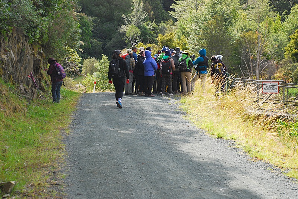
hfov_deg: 21.9
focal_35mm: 93
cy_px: 100
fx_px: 771
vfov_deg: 14.8
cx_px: 149
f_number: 5.3
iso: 400
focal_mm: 62
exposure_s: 1/500
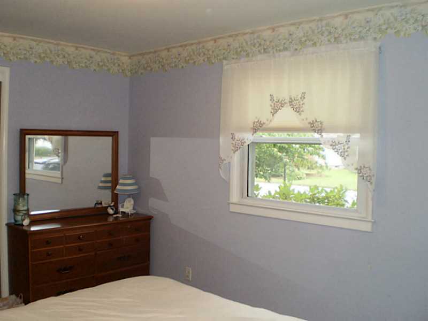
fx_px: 445
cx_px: 214
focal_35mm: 36
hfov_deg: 51.4
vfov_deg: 39.7
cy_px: 160
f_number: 3.1
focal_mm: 6.3
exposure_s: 1/30
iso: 125
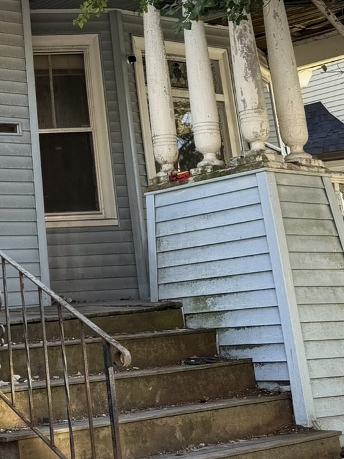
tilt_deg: +18.2
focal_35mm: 69
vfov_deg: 26.8
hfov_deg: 20.5
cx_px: -15
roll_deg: +3.0
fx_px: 914
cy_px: 9
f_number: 1.78
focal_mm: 6.76
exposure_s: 1/453
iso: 80
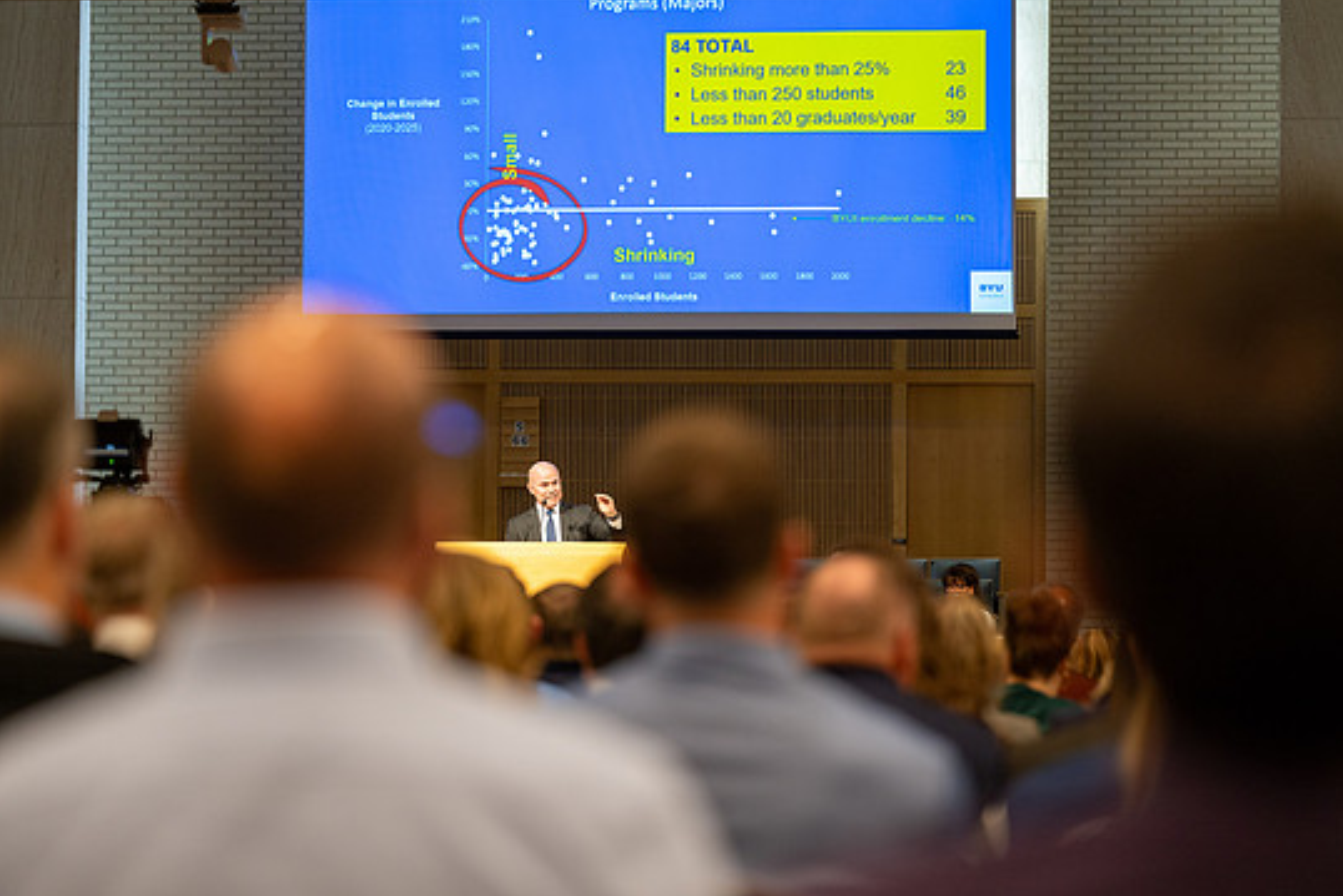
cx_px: 721
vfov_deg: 11.1
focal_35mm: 124
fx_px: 4627
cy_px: 443
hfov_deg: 16.5
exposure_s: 1/125
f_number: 2.8
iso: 400
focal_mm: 115
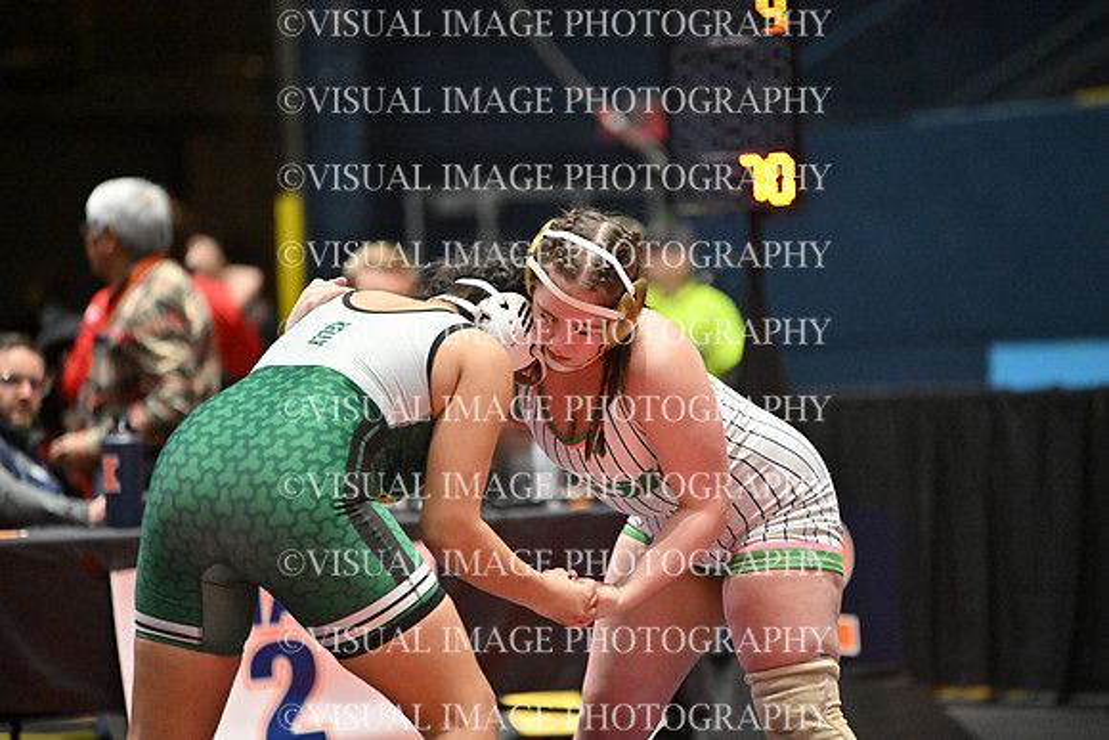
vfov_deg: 6.9
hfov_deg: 10.3
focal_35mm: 200
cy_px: 370
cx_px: 554
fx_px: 6162
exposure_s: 1/1250
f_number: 2.8
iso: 6400
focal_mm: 200
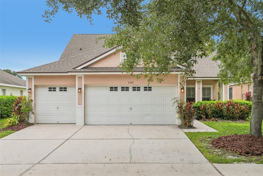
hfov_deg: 55.8
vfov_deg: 38.9
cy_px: 88
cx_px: 132
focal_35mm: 34
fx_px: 248
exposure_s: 1/640
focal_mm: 23
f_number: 8
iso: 400
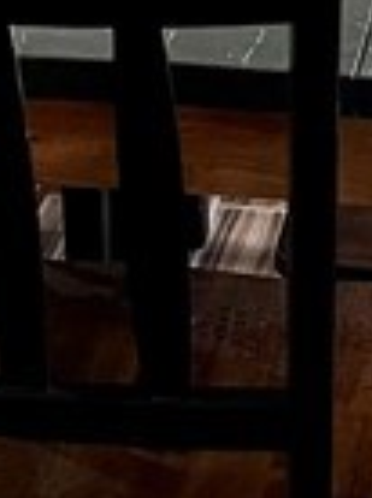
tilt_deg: -10.5
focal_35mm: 193
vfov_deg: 9.6
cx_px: 123
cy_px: -502
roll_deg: +1.8
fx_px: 2774
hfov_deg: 7.7
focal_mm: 5.7
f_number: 1.5
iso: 200
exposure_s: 1/60
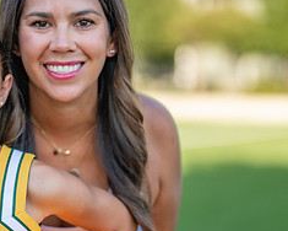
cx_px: 49
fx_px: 1159
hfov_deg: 14.1
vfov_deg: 11.3
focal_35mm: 136
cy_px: 150
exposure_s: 1/1250
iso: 100
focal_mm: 50
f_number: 1.2
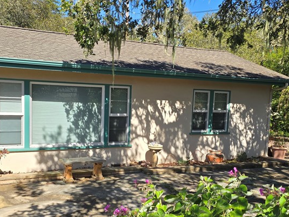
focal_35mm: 44
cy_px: 141
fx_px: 367
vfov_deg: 32.6
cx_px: 137
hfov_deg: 42.9
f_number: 1.7
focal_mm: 6.3
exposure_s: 1/463
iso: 12
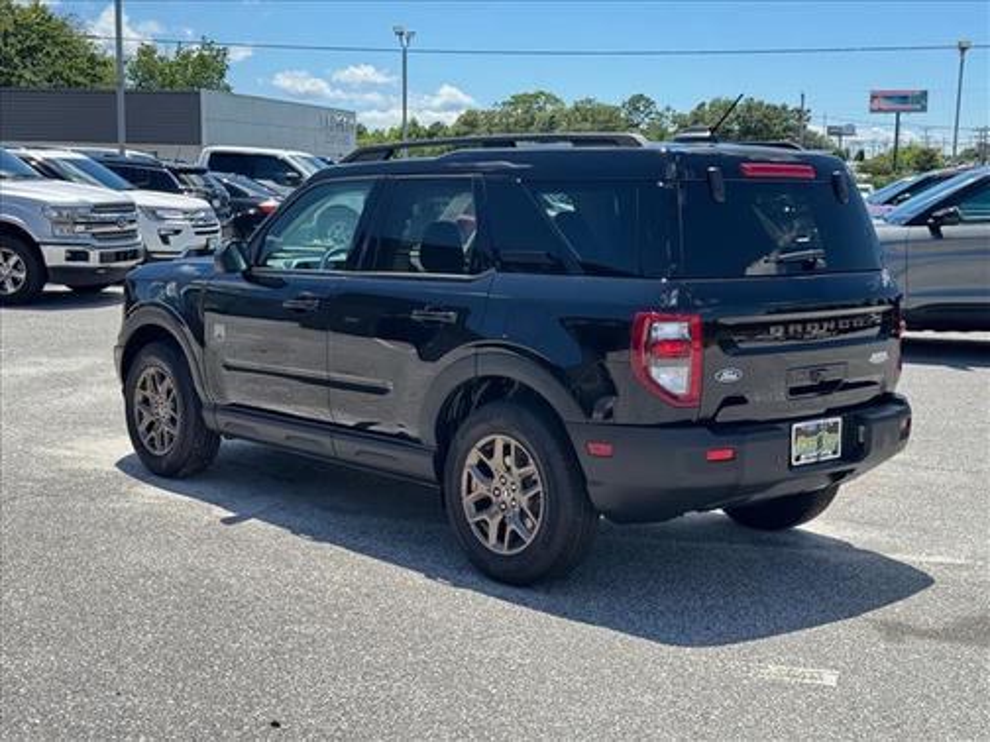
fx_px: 1373
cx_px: 495
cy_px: 371
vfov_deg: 30.3
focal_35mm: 48
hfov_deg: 39.7
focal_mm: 6.76
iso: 64
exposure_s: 1/2717
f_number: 1.78
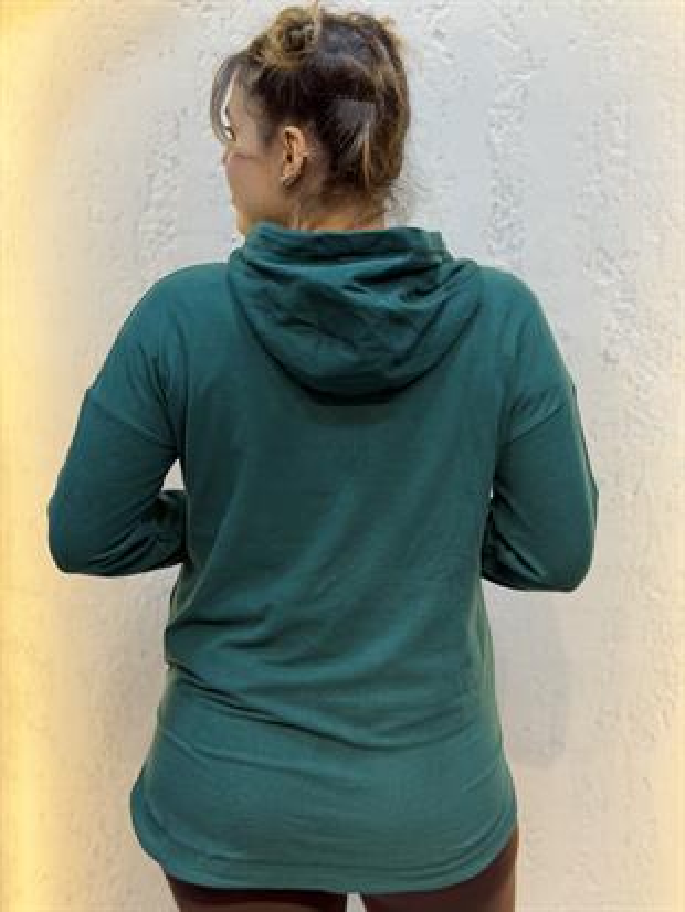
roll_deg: -0.8
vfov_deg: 39.6
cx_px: 342
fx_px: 1266
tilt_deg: -11.3
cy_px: 456
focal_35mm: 48
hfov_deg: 30.3
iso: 100
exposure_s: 1/100
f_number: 1.78
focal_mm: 6.76
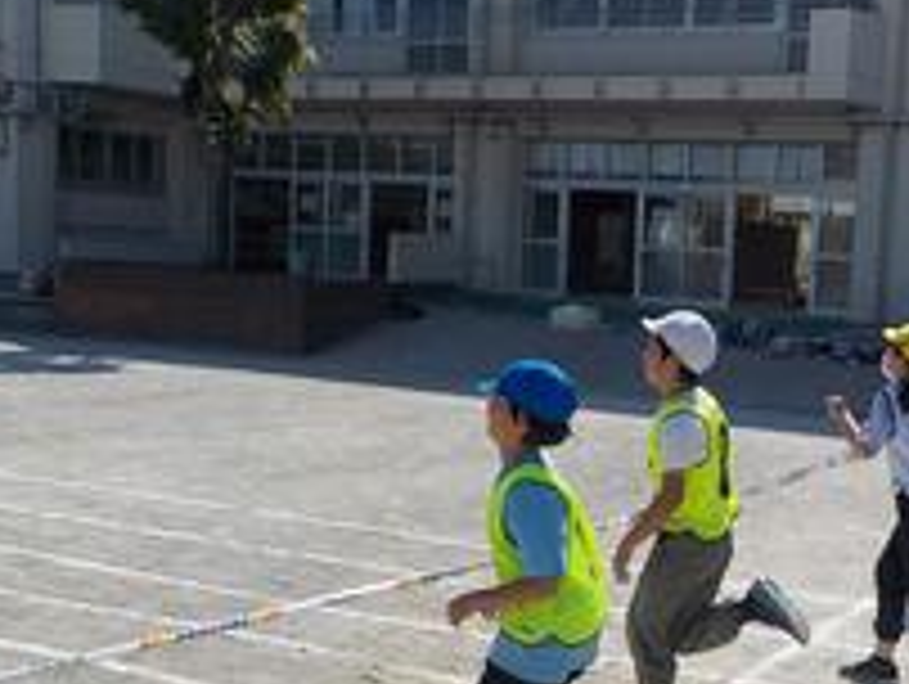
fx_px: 1367
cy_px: 448
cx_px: 734
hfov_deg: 35.5
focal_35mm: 52
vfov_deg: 27.9
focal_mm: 4.1
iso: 125
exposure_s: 1/500
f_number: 6.6
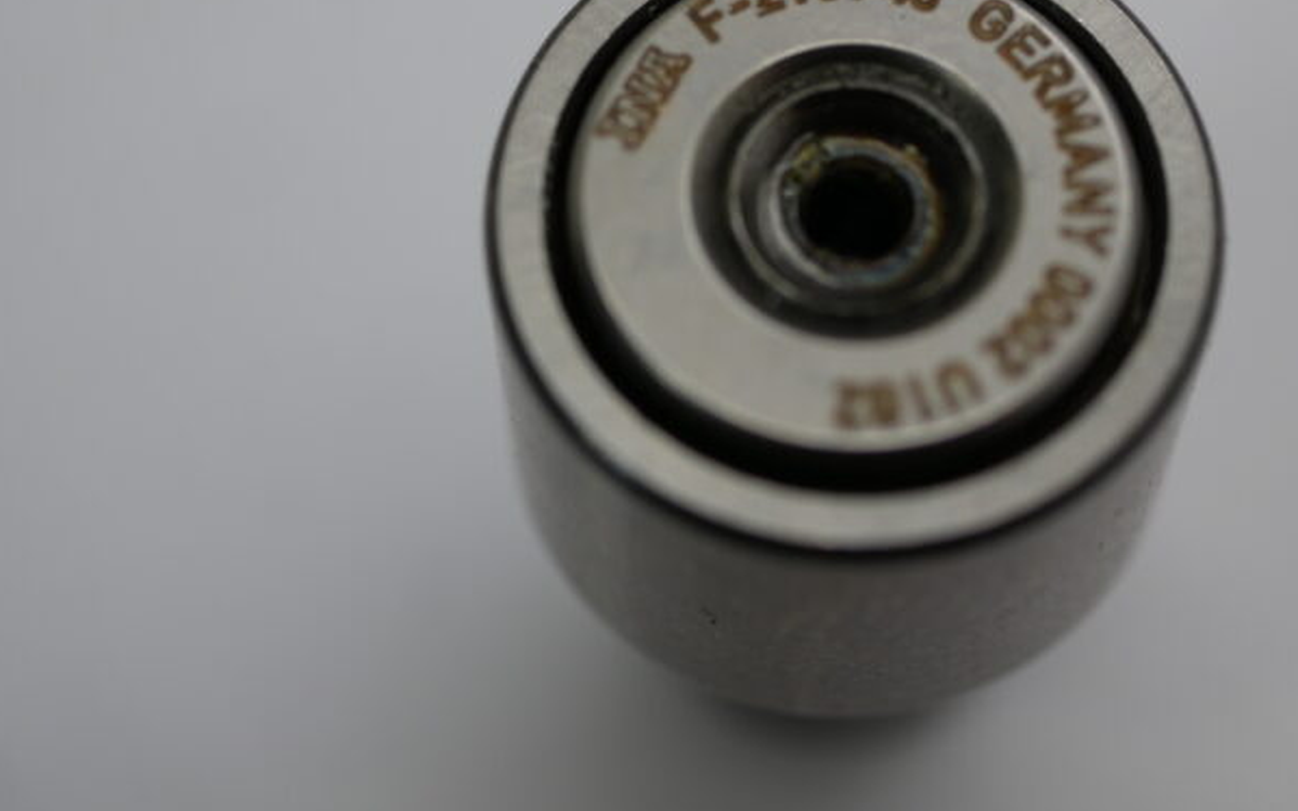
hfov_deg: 24.3
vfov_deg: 15.3
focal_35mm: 85
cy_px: 257
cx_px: 819
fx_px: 3006
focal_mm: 30
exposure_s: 1/200
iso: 200
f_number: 3.5
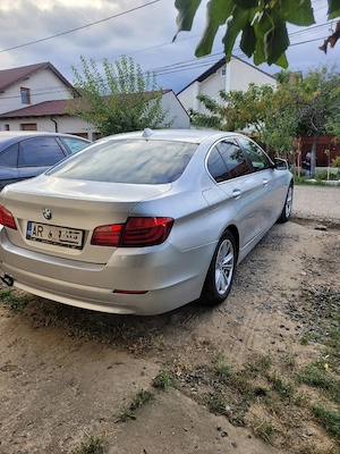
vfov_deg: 67.3
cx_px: 170
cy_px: 227
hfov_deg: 53.1
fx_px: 340
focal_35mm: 26
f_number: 1.8
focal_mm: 5.4
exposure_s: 1/333
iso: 40
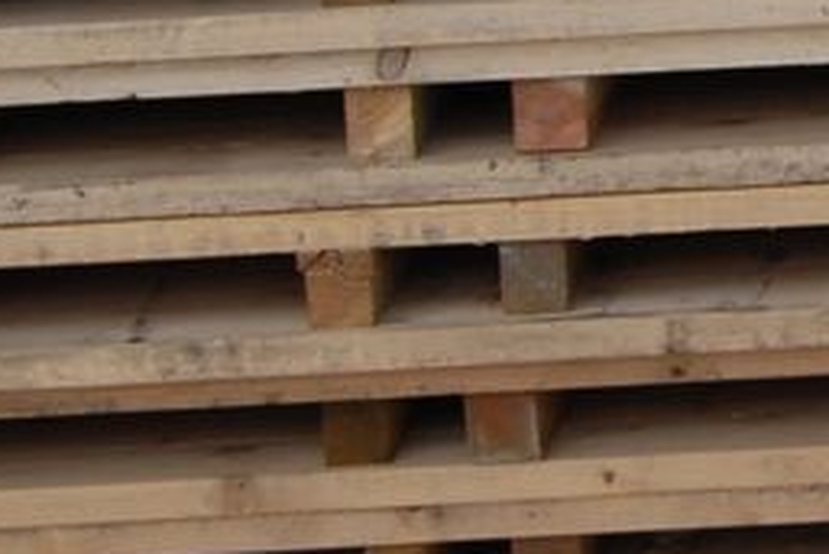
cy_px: -271
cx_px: 1690
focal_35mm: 225
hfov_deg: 8.6
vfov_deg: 6.0
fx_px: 5184
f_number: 5.6
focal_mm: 24
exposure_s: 1/125
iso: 125
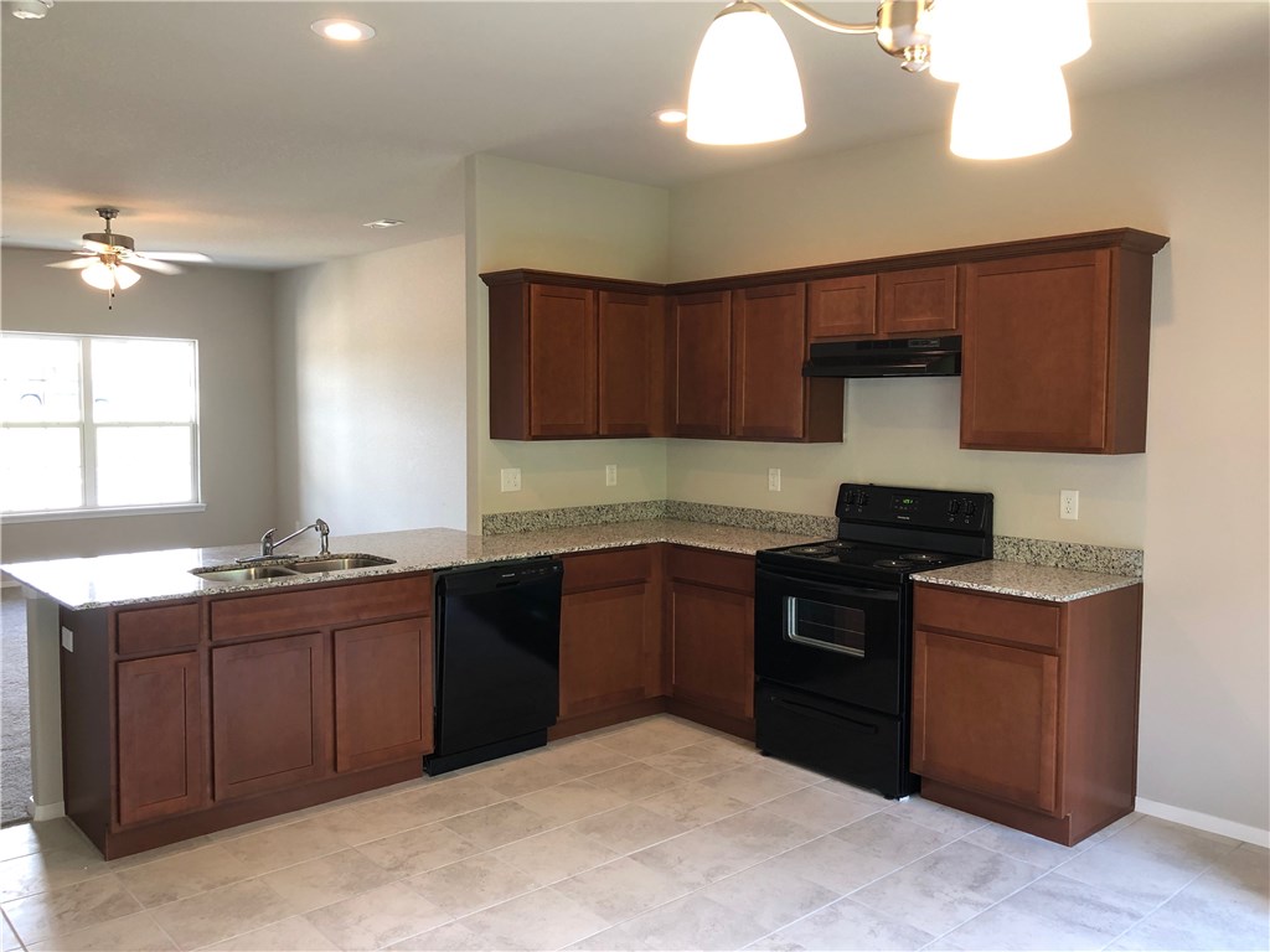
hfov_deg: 63.4
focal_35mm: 28
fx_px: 1027
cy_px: 476
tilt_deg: -3.0
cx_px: 635
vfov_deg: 49.7
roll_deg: -0.6
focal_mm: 3.99
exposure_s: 1/24
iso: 40
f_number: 1.8
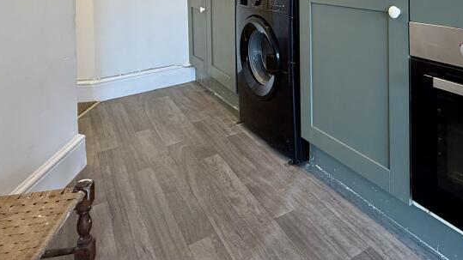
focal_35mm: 29
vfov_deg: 34.5
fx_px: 356
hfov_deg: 64.5
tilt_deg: -2.1
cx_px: 307
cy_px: -27
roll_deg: +0.8
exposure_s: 1/50
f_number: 2.2
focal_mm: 2.22
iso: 200
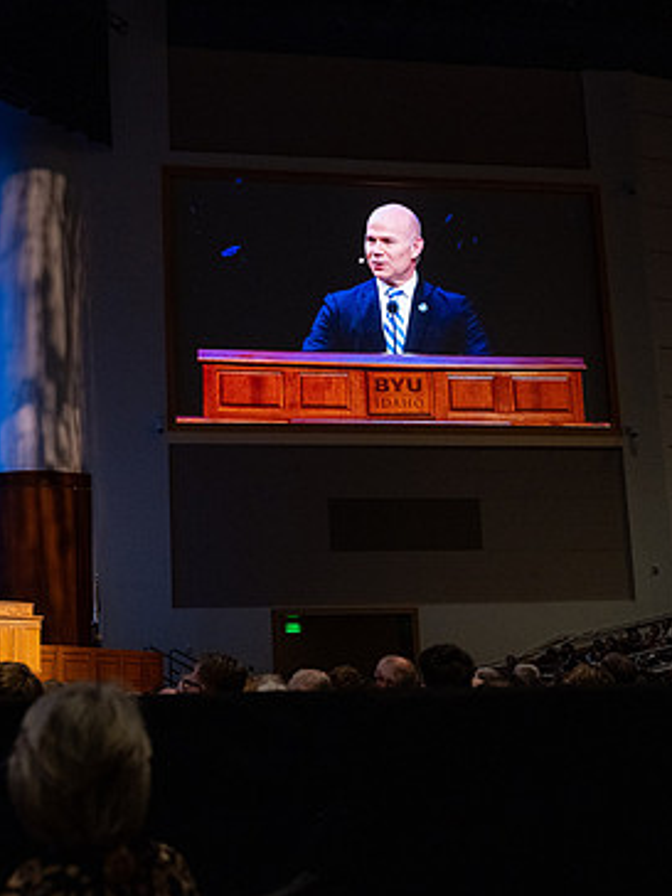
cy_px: 454
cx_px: 175
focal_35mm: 49
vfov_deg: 38.9
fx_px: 1268
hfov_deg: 29.3
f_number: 3.2
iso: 2000
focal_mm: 32
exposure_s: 1/200
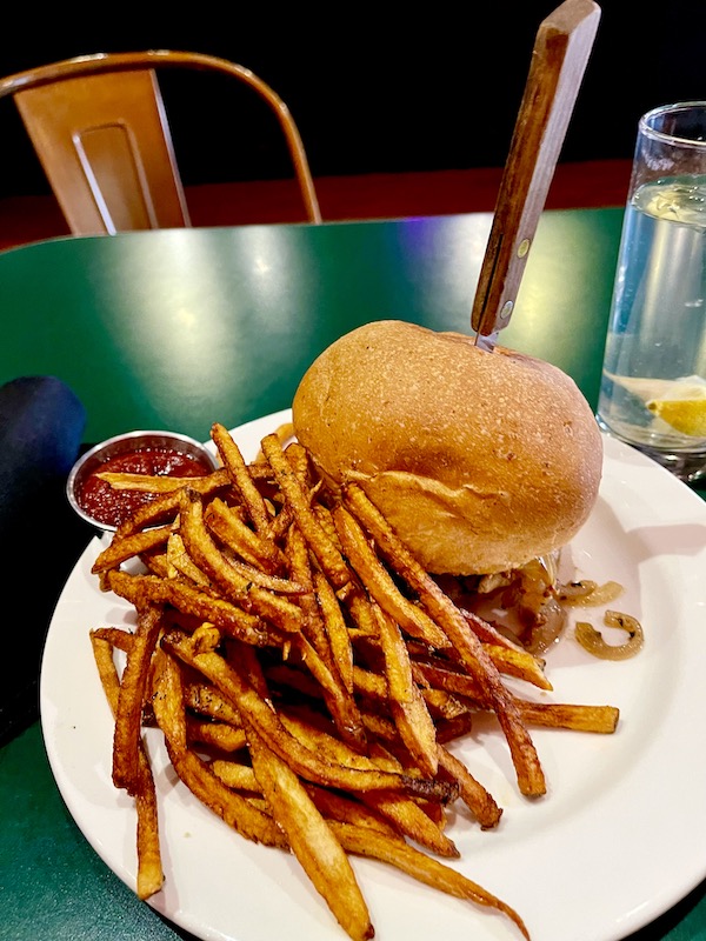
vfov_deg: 67.3
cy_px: 470
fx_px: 707
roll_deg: +6.5
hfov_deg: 53.1
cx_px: 353
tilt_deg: -38.4
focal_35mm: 26
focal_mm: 5.1
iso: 640
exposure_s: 1/40
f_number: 1.6
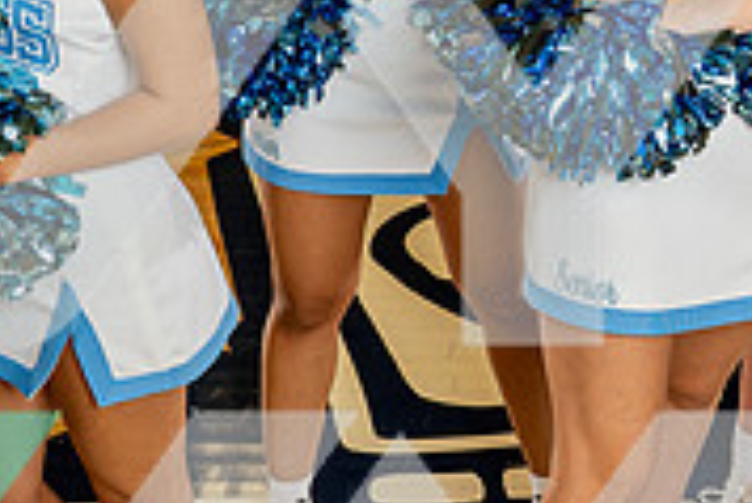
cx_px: 708
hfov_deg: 20.9
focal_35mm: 95
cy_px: 115
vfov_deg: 14.4
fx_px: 1986
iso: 320
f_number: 4
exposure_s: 1/250
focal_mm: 26
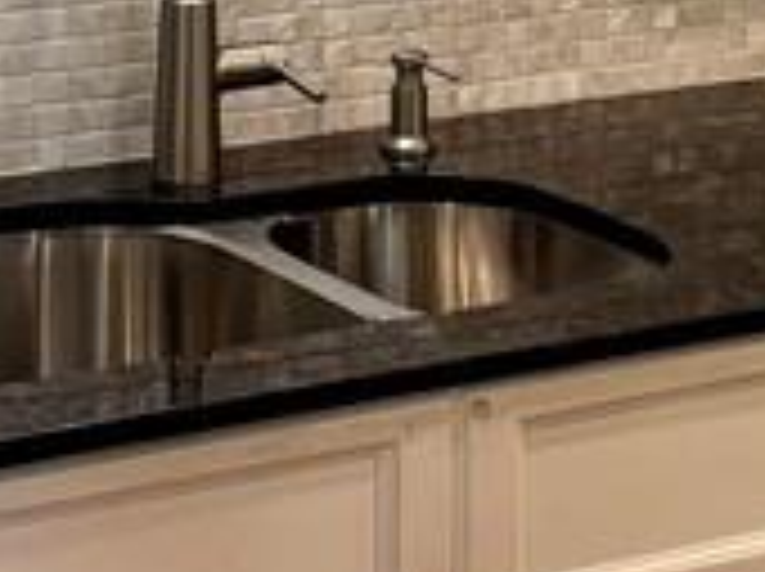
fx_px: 3465
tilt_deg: -5.0
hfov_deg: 12.6
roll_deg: -1.7
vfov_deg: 9.2
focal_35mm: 157
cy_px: -297
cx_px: 536
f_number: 1.6
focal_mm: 5.96
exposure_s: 1/120
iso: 100
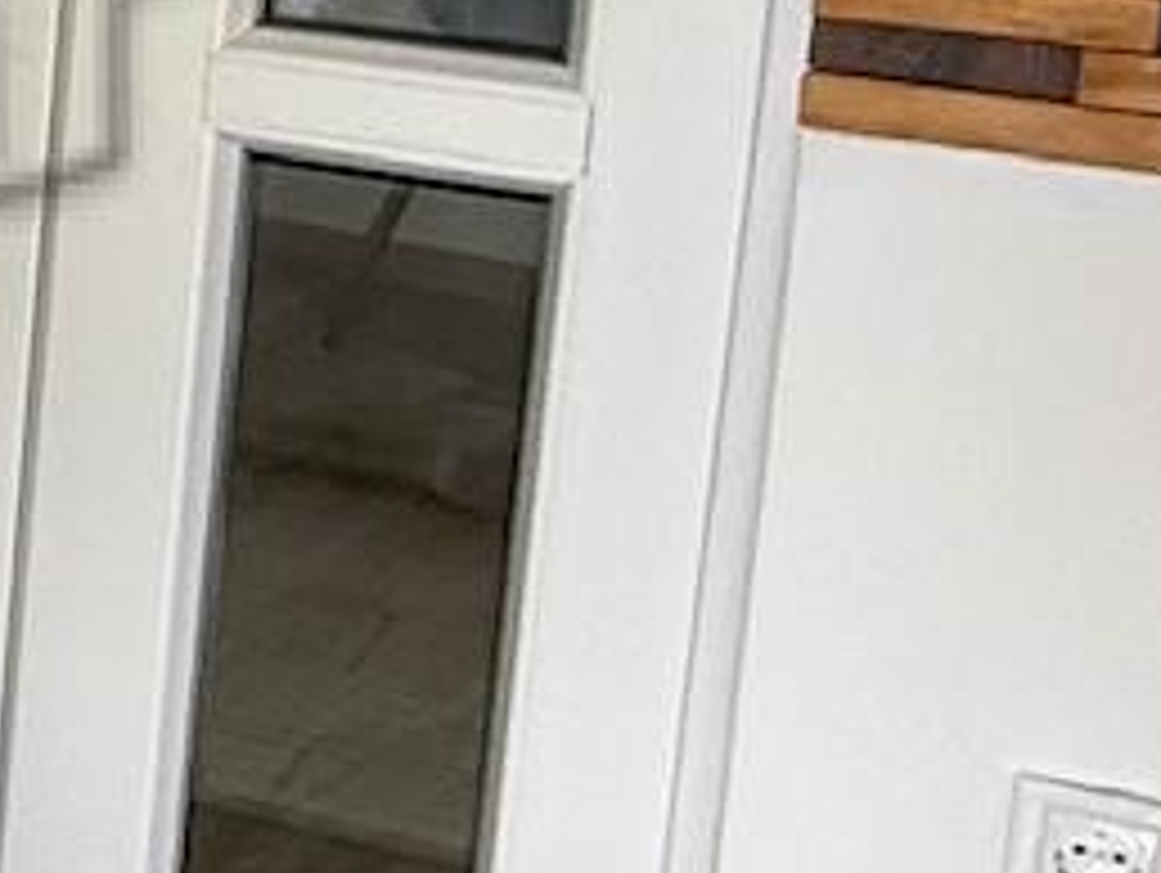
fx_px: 3726
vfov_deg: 13.2
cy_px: -27
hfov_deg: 14.7
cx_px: -1148
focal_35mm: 111
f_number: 2.2
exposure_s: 1/99
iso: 64
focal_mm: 2.22
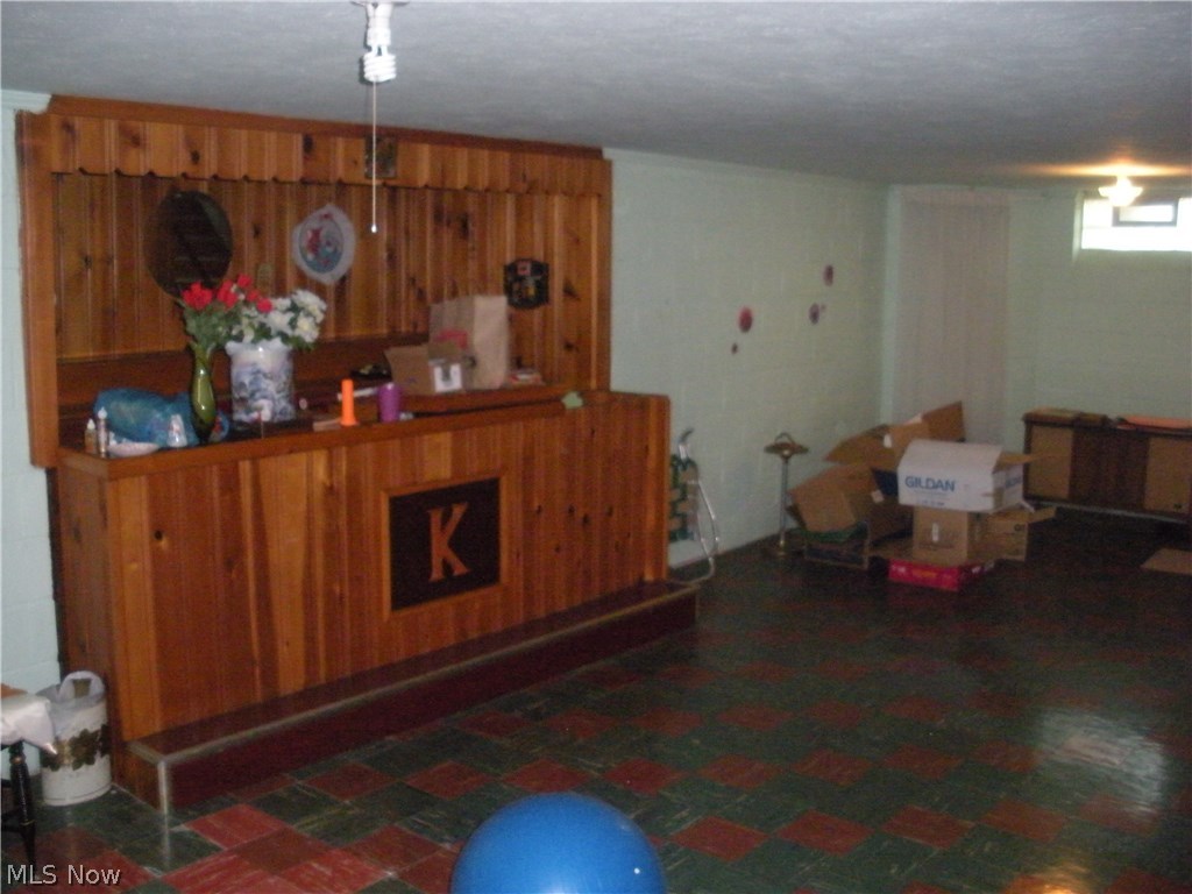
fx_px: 1240
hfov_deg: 51.4
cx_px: 596
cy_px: 447
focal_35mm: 36
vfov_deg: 39.7
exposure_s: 1/60
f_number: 3.5
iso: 800
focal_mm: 6.3
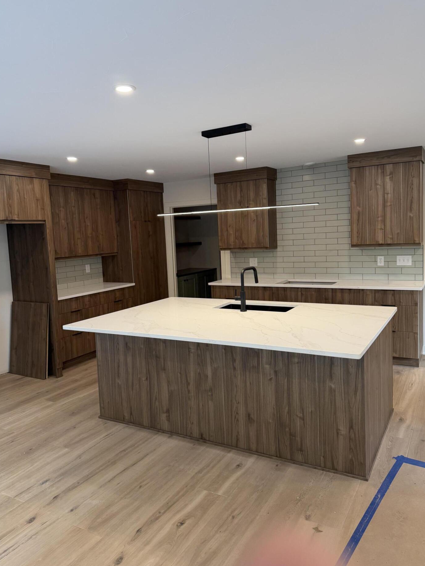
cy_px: 272
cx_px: 217
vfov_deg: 67.3
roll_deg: +1.6
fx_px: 426
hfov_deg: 53.1
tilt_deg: -5.7
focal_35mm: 26
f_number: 1.78
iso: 125
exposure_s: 1/120
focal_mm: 6.76
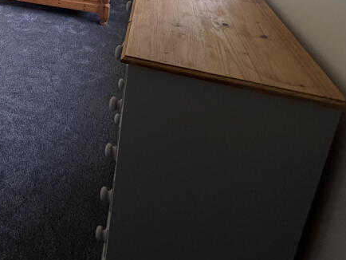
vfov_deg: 35.7
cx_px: 14
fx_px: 330
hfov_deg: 47.6
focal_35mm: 33
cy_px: -35
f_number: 2.2
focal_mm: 2.22
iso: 200
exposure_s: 1/121
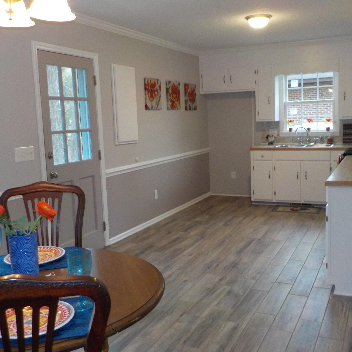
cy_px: 179
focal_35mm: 36
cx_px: 198
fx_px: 414
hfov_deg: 45.9
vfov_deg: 46.0
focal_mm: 4.1
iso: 360
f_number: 3.3
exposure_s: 1/30
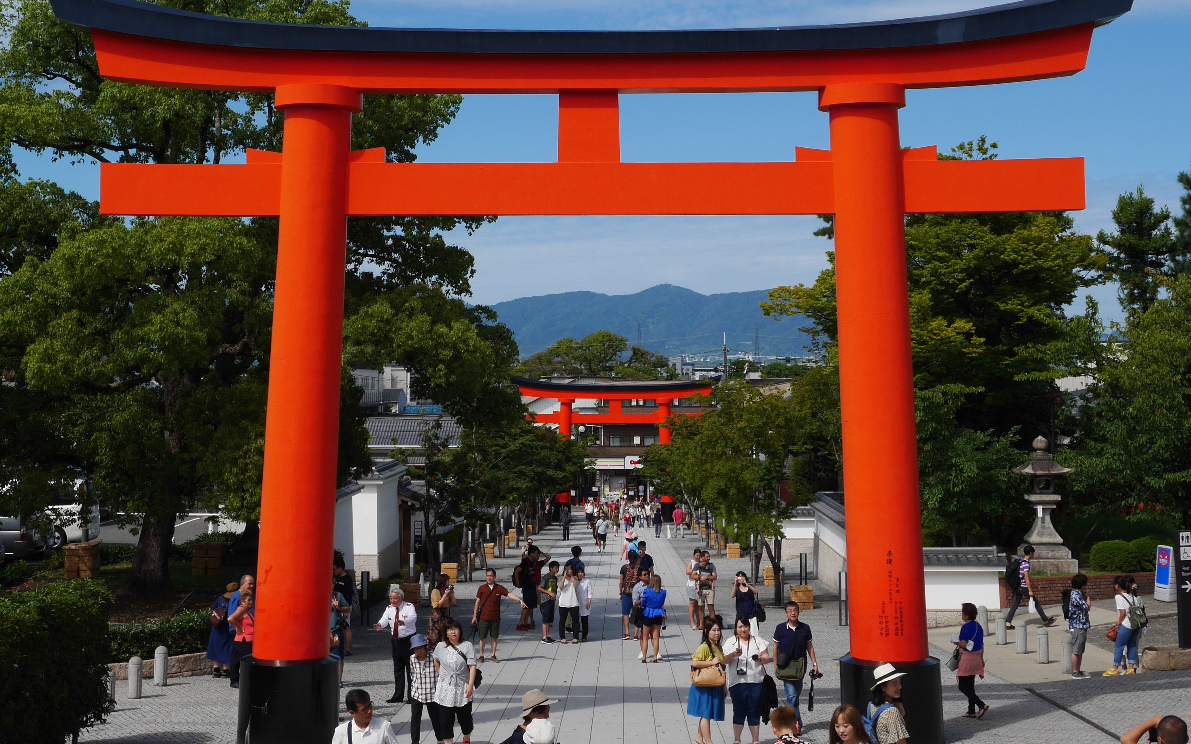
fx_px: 1948
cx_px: 577
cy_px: 216
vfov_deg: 21.5
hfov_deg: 34.0
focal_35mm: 60
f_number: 11
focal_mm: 22
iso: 200
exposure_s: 1/500
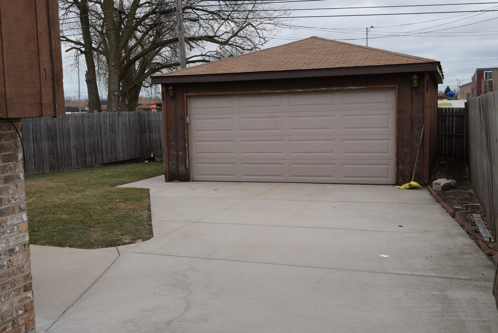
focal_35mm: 40
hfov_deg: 47.9
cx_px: 249
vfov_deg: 33.1
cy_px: 166
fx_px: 561
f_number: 6.3
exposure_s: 1/160
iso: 100
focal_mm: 27
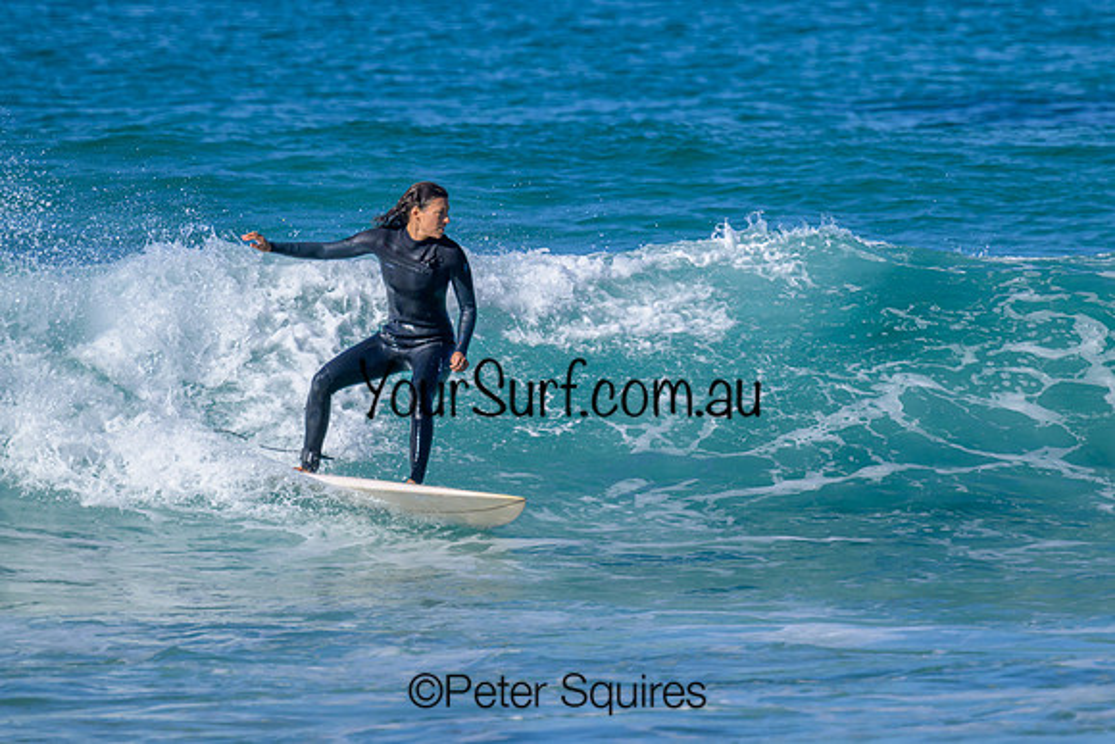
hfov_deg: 2.7
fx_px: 23858
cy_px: 242
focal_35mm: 770
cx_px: 606
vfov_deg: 1.8
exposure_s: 1/2000
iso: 450
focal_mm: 560
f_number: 8
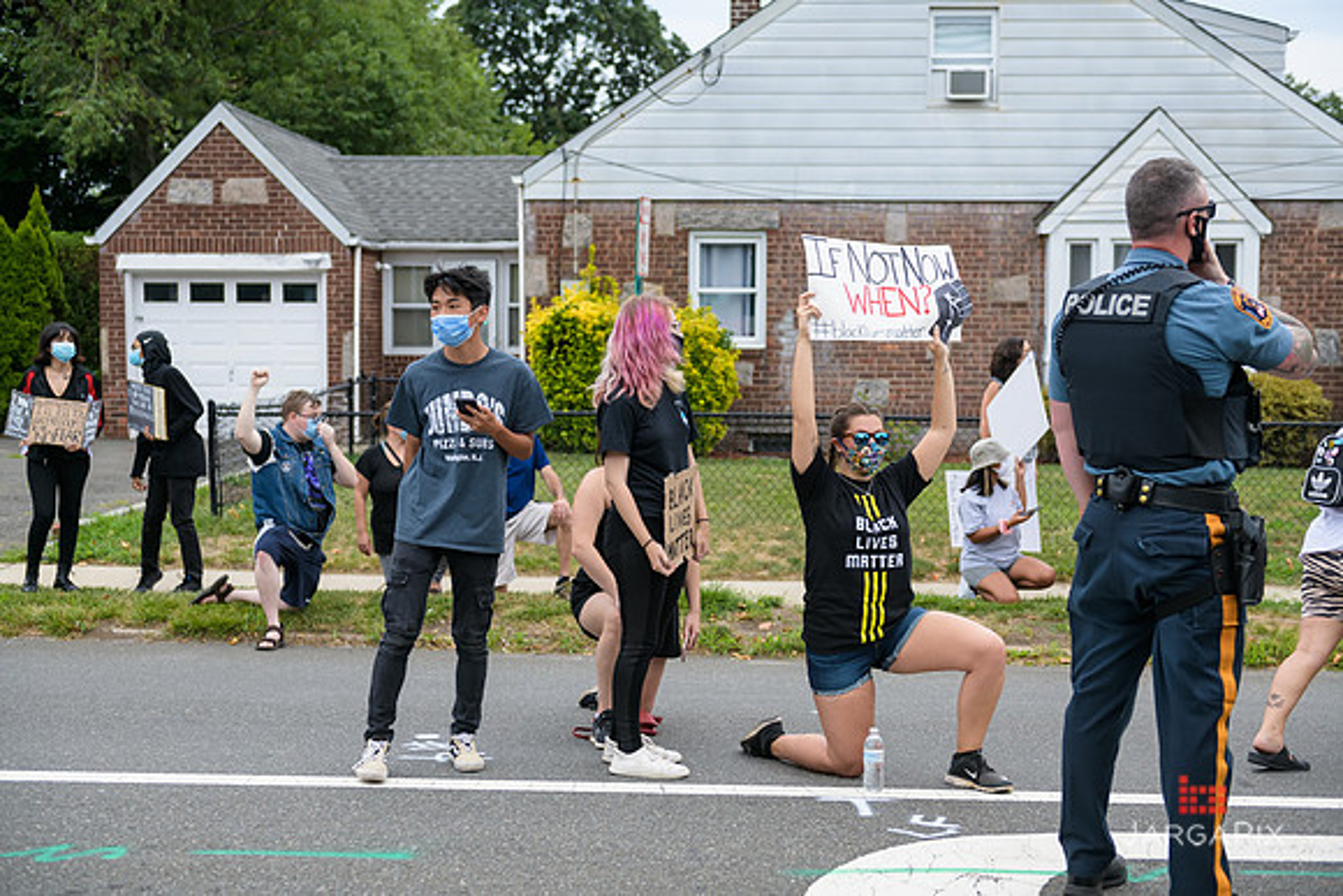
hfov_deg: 41.1
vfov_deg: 28.1
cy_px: 448
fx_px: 1791
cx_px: 672
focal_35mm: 48
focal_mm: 48
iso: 200
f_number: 3.2
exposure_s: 1/320
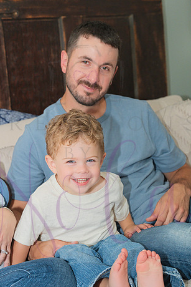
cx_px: 89
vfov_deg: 31.9
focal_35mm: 63
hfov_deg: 21.6
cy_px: 152
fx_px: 501
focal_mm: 50
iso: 800
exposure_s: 1/320
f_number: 4
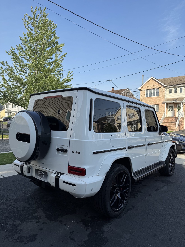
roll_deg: -0.2
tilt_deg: +0.6
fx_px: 171
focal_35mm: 24
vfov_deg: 71.6
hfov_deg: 56.8
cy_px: 124
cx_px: 92
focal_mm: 6.76
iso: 80
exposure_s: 1/2959
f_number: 1.78
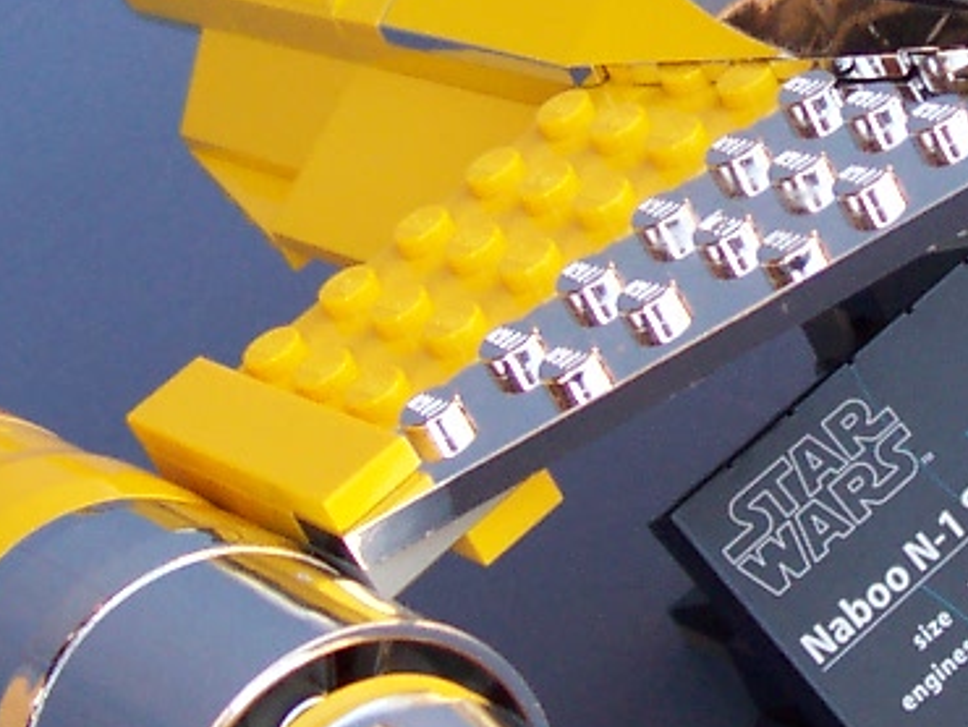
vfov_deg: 12.3
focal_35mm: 120
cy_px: 243
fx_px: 3358
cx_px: 921
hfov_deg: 16.1
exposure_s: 1/180
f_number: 2.8
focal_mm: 5.6
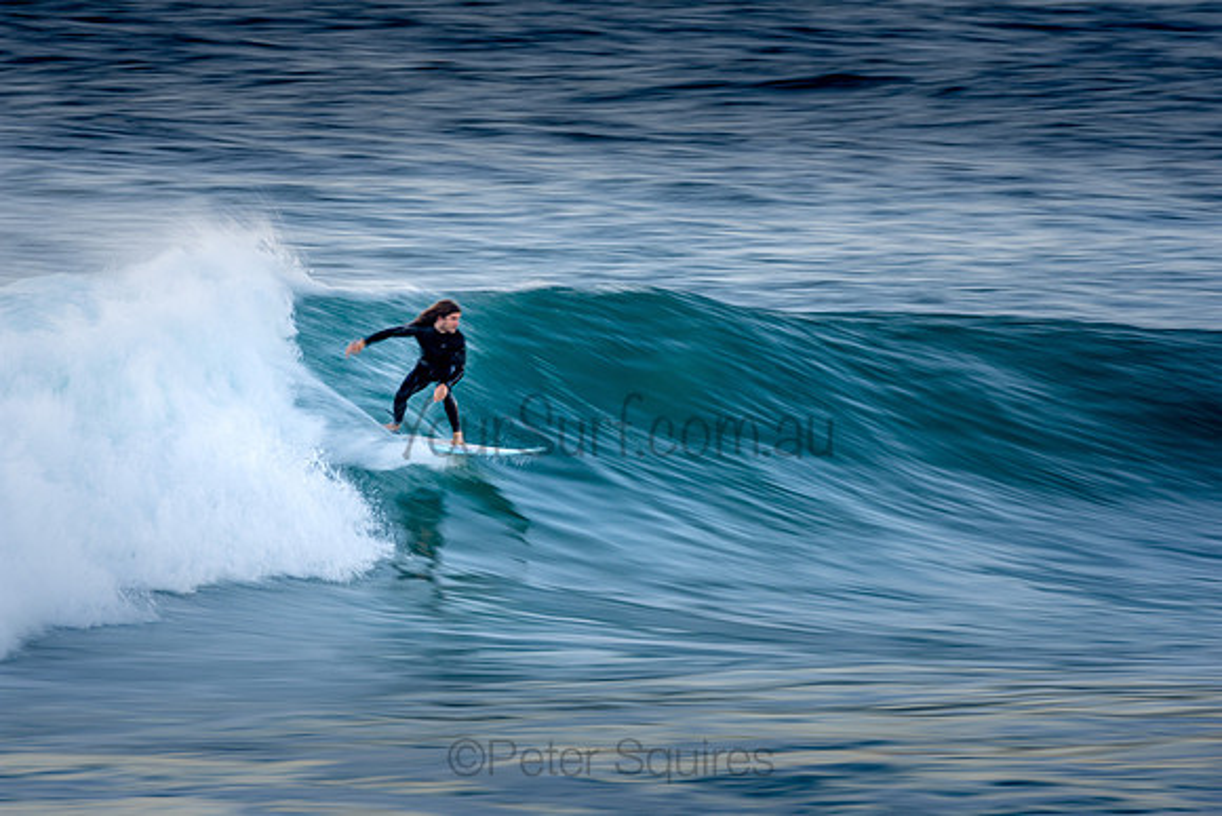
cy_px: 408
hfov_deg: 2.7
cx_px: 611
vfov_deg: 1.8
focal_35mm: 750
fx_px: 25463
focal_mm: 500
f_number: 10
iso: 100
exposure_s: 1/20
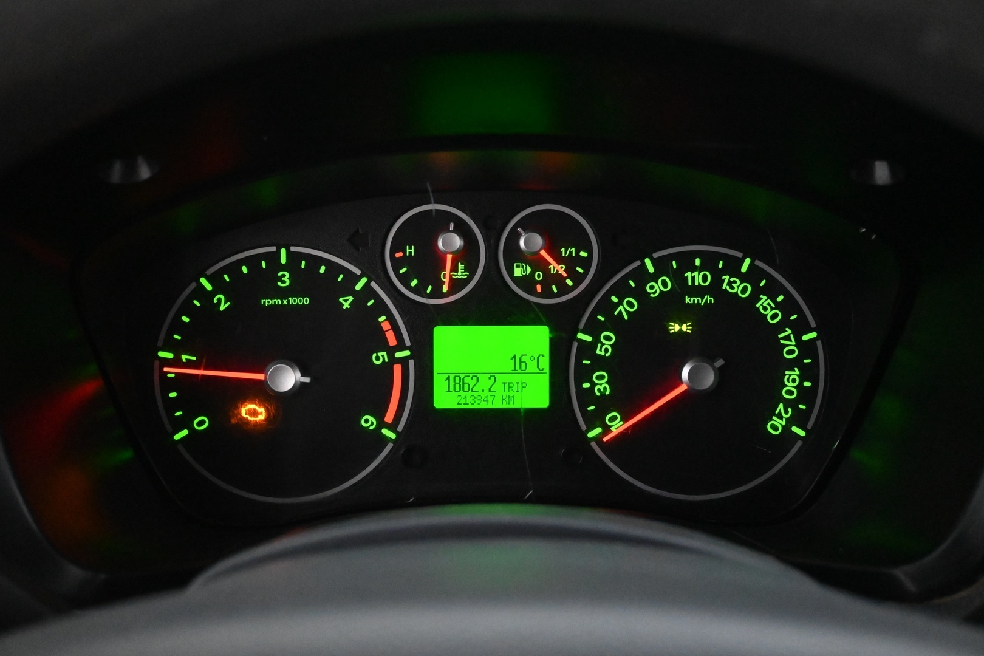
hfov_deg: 49.6
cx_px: 492
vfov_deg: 34.2
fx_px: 1066
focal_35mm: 39
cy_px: 328
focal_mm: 26
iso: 8000
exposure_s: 1/40
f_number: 4.5
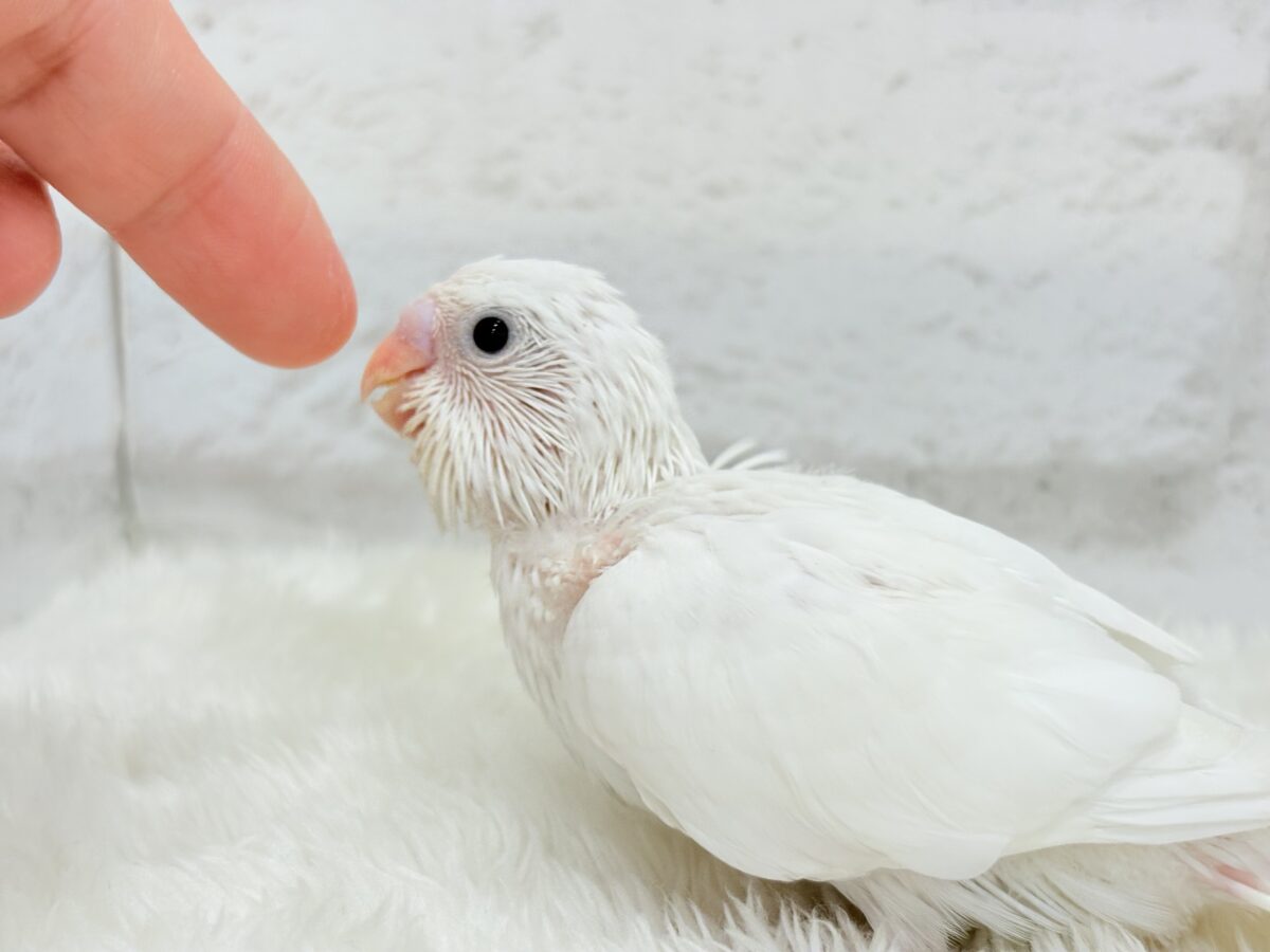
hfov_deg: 36.8
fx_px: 1908
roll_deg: -0.6
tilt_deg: -11.8
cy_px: 476
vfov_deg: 28.0
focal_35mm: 52
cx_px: 635
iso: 50
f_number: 1.6
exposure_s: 1/100
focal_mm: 5.96
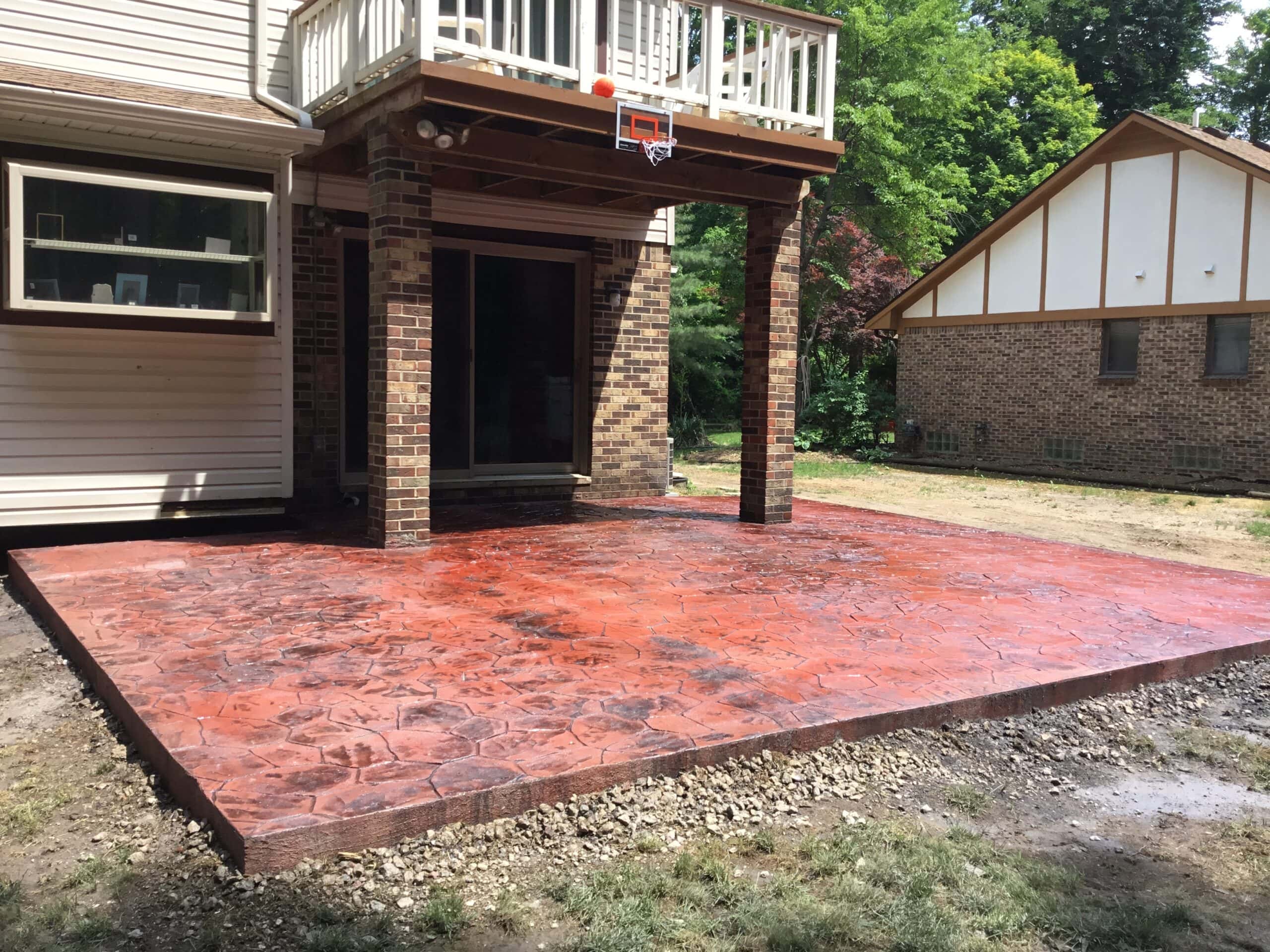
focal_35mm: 31
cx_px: 635
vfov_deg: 45.4
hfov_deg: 58.4
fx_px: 1137
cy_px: 476
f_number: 2.4
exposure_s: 1/379
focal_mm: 3.3
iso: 25
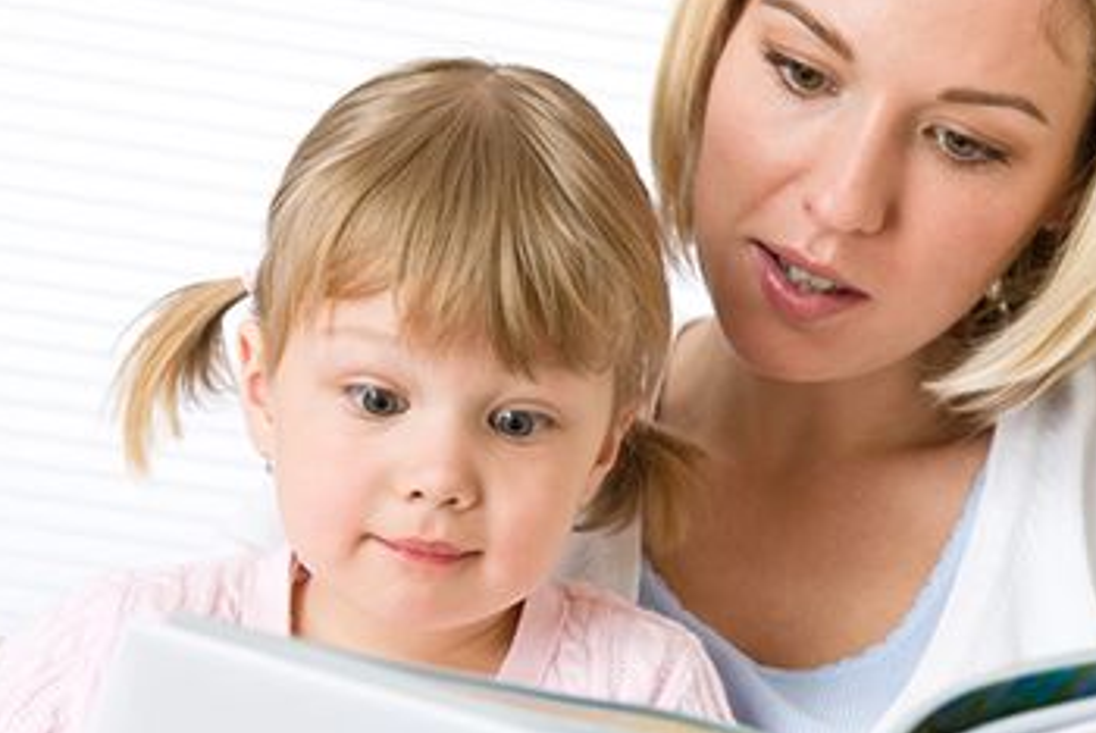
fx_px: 6764
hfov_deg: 9.3
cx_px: 507
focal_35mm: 222
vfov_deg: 6.2
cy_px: 509
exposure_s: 1/200
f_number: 6.3
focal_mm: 125
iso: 200
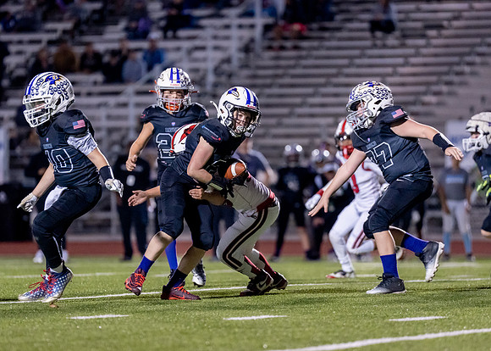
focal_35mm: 288
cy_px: 180
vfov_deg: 5.0
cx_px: 238
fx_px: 4021
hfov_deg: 7.0
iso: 2500
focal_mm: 200
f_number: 2.8
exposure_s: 1/1000
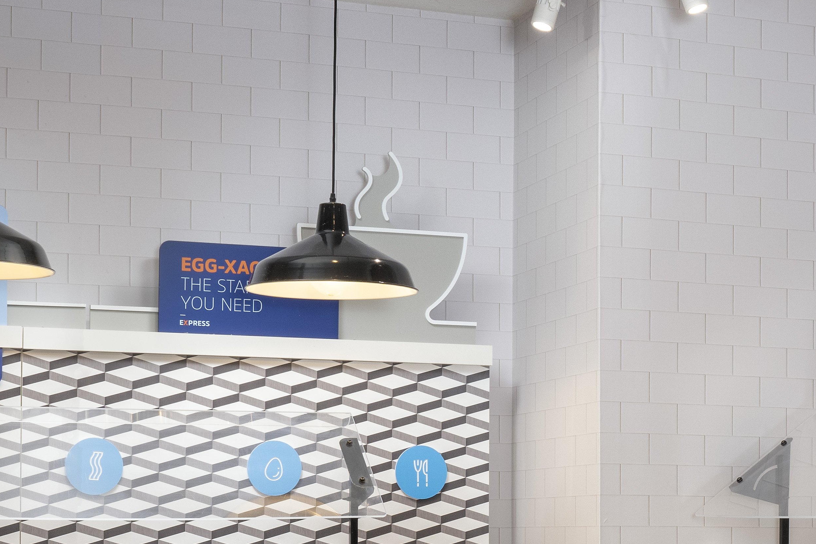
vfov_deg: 14.6
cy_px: 576
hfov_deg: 21.6
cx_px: 762
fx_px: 2077
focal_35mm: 92
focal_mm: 27.5
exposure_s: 1/20
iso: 400
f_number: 11
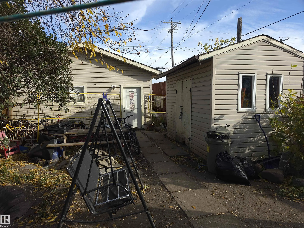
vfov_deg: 58.9
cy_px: 114
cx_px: 152
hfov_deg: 73.9
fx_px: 202
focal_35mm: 23
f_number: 1.4
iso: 10
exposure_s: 1/405
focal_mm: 6.5
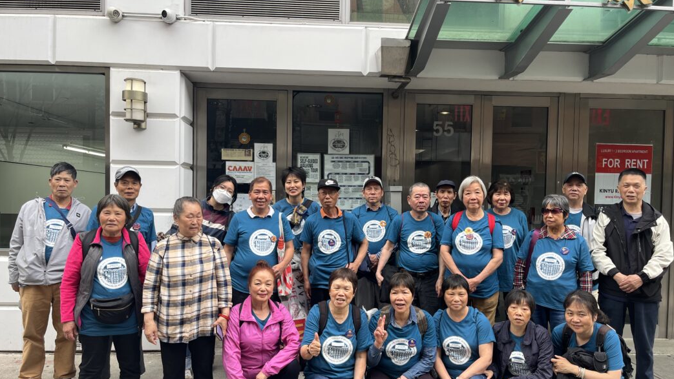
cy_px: 211
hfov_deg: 66.1
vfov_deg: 40.1
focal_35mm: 29
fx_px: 518
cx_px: 339
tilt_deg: -2.6
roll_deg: -0.7
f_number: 1.6
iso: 40
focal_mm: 5.1
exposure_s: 1/231
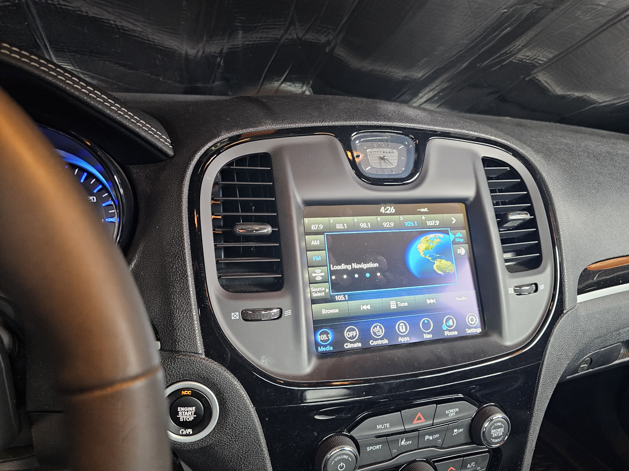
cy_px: 236
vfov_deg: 58.9
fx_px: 418
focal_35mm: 23
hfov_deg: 73.9
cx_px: 314
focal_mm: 6.3
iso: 640
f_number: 1.7
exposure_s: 1/40
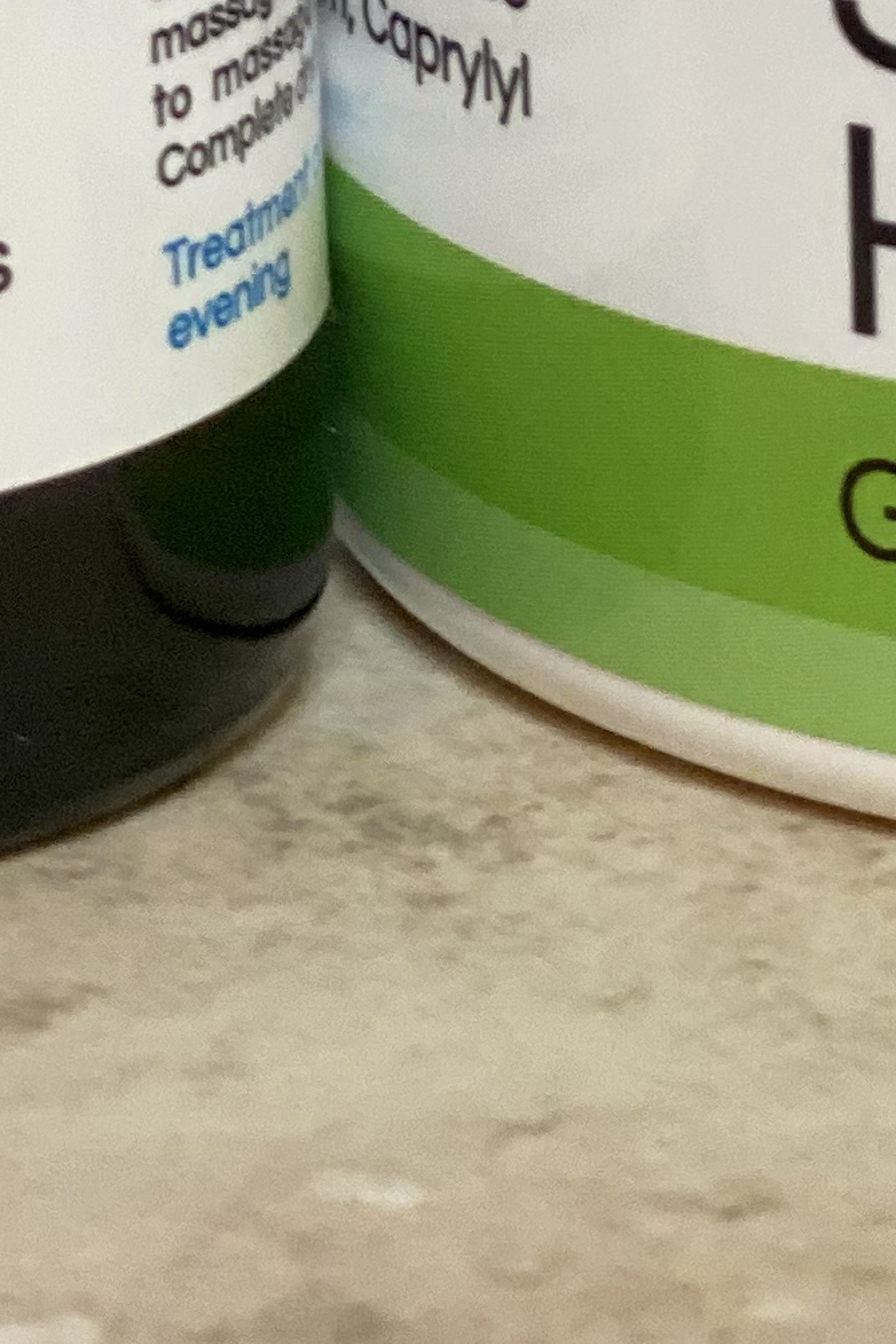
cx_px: 865
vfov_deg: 9.1
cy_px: -892
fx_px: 8101
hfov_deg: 6.3
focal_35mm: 217
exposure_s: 1/60
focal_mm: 6
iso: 160
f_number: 2
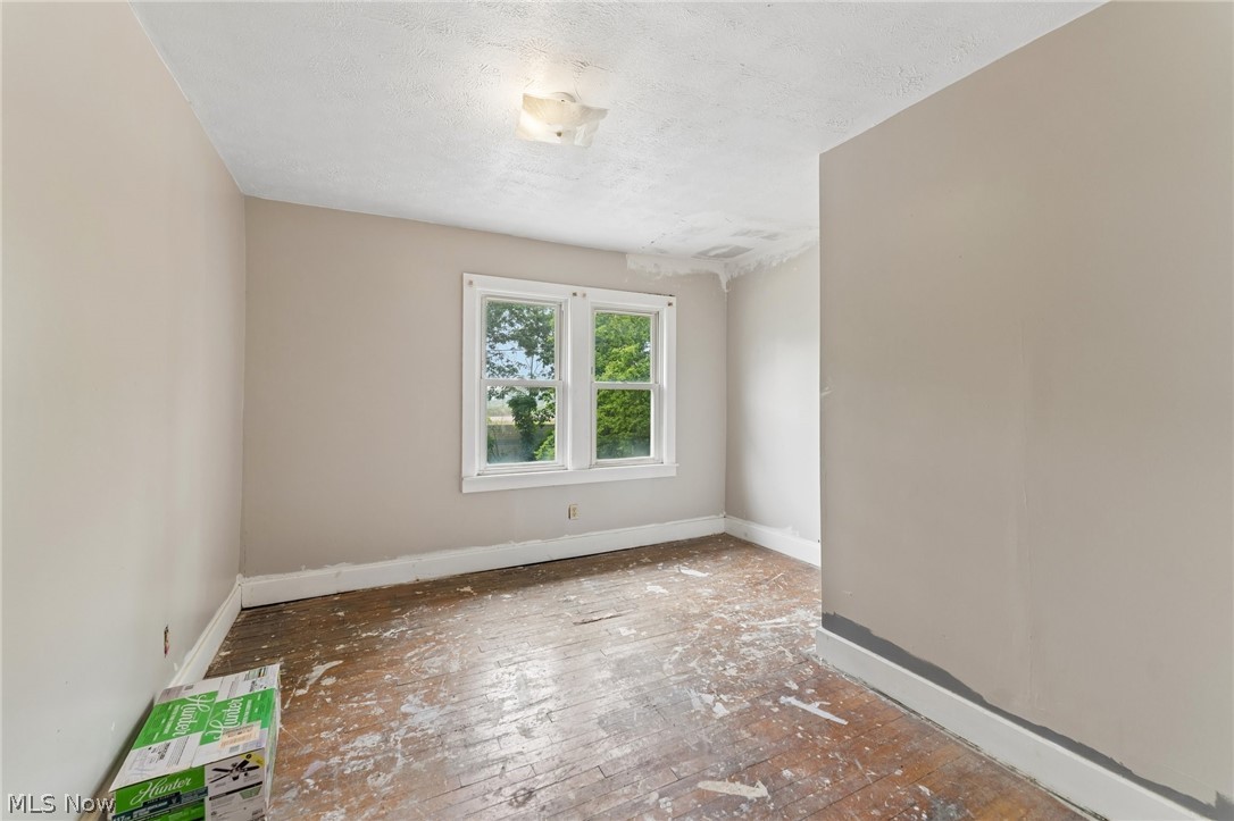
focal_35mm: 14
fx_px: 480
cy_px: 410
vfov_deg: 81.2
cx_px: 617
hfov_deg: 104.3
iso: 200
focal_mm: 14
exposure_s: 1/20
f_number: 5.6
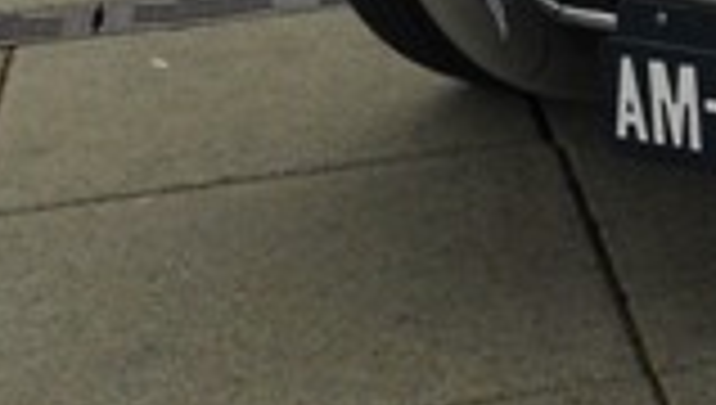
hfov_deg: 16.9
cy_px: -155
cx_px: 1126
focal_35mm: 113
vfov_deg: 10.5
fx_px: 2149
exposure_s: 1/200
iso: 80
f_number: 3.2
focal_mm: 4.6
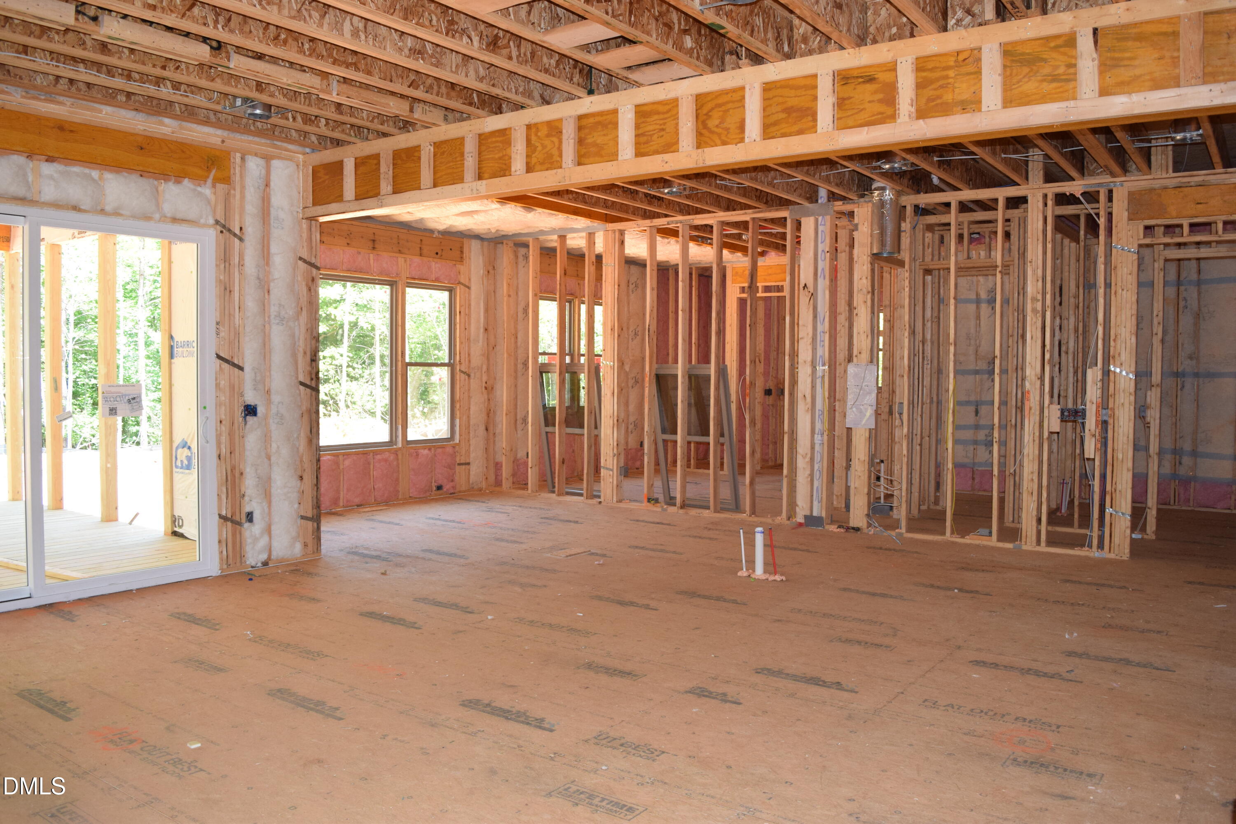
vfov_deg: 47.9
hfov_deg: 67.4
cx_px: 618
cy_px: 412
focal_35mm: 27
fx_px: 927
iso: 800
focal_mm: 18
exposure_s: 1/125
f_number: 5.6
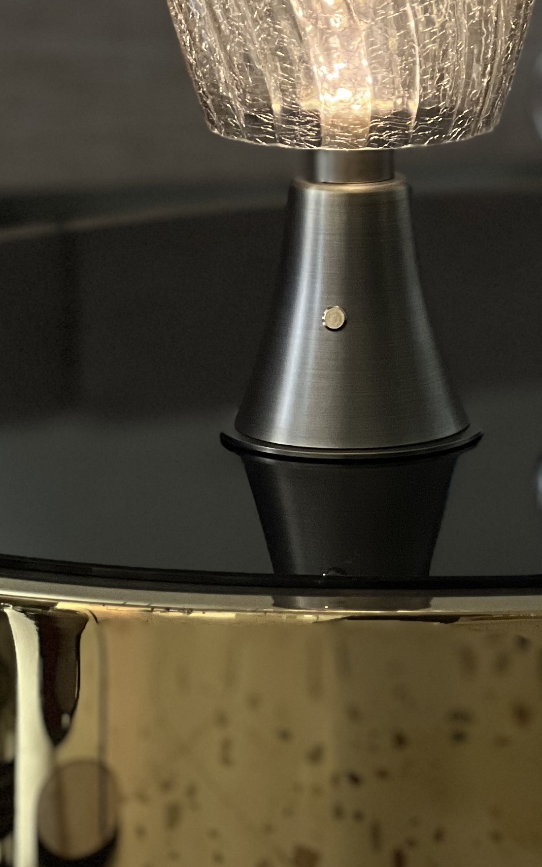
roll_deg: +0.7
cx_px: 550
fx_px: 4420
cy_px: -59
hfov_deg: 7.0
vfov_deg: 11.1
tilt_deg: -5.9
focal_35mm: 187
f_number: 2.8
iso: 250
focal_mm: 9
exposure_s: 1/40
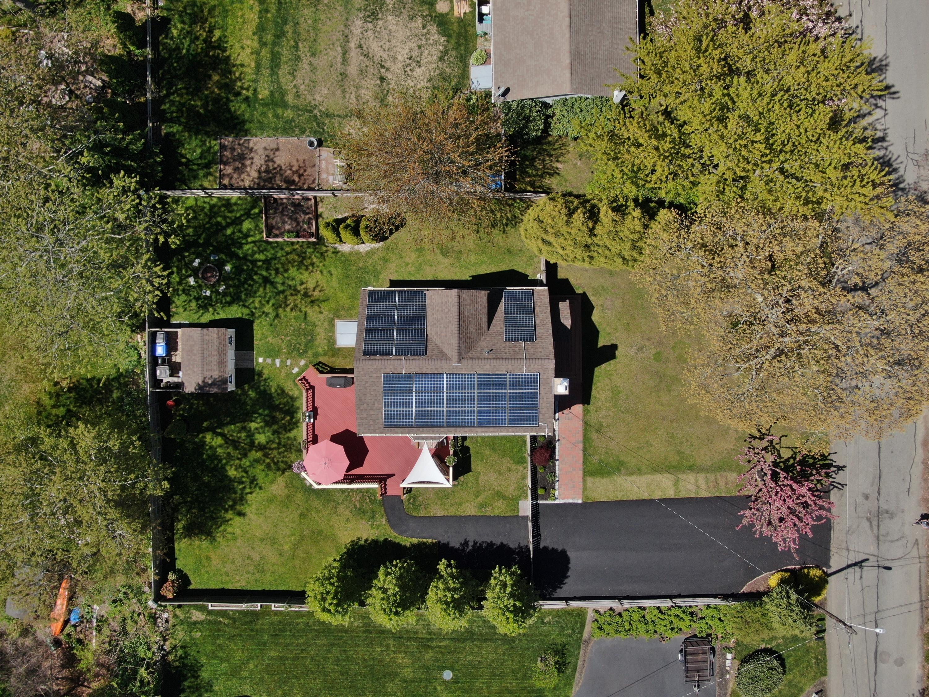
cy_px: 348
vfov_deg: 36.8
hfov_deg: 47.9
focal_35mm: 39
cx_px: 464
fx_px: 1047
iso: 100
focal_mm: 6.77
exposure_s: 1/800
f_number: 3.4
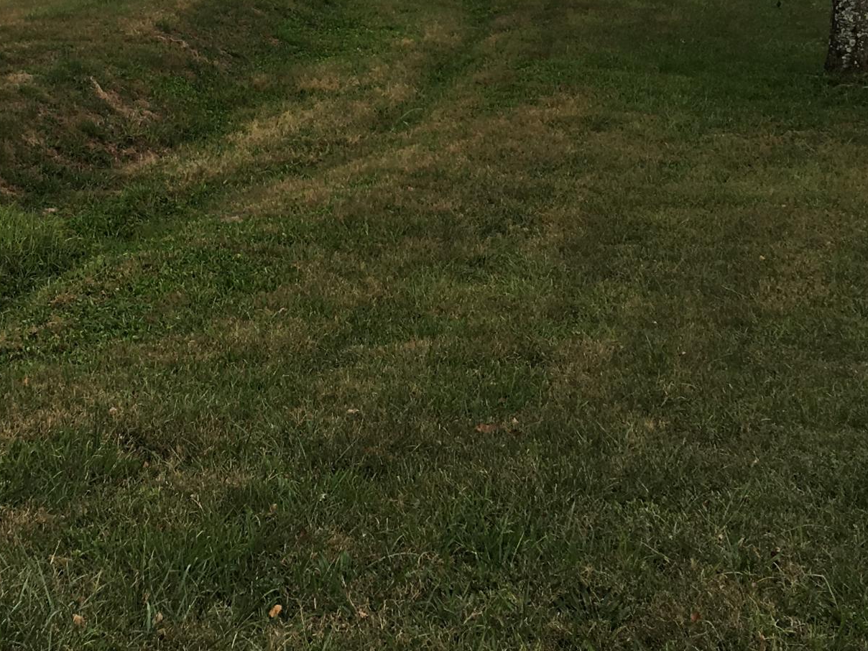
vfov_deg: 19.7
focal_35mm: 72
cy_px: -24
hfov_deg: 26.8
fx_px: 1805
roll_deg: +1.1
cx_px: 251
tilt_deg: -6.7
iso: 25
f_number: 2.2
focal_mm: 4.15
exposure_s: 1/120
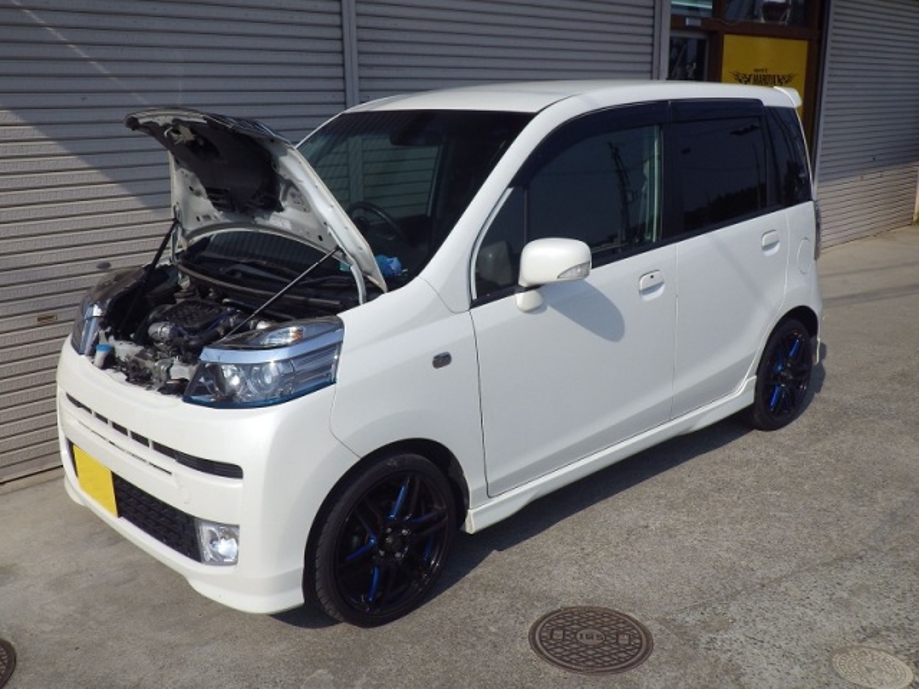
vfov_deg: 41.8
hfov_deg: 54.0
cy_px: 344
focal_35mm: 34
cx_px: 460
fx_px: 903
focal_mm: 6.1
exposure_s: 1/1000
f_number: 4.6
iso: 125
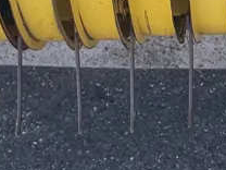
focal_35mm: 180
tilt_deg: -29.0
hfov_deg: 10.3
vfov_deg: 8.2
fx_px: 1175
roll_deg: -1.9
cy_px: -21
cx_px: 414
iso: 32
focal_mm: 4.2
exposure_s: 1/511
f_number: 1.6
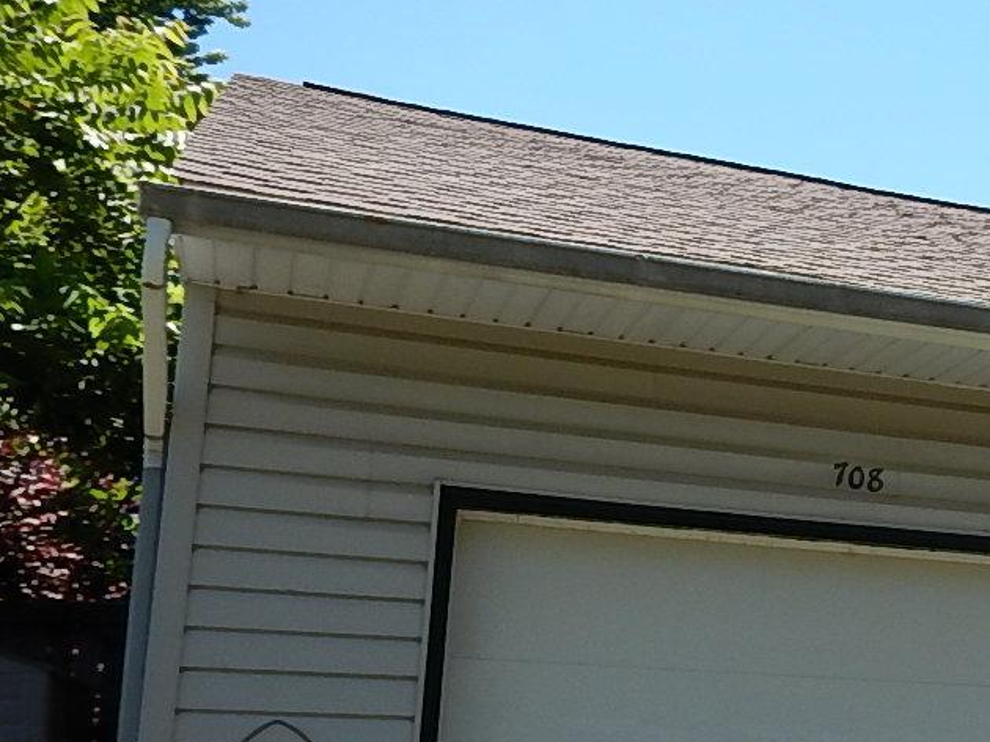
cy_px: 563
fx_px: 1744
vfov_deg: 23.7
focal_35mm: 61
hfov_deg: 27.7
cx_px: 1194
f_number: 2.8
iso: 125
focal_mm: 4.3
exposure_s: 1/800
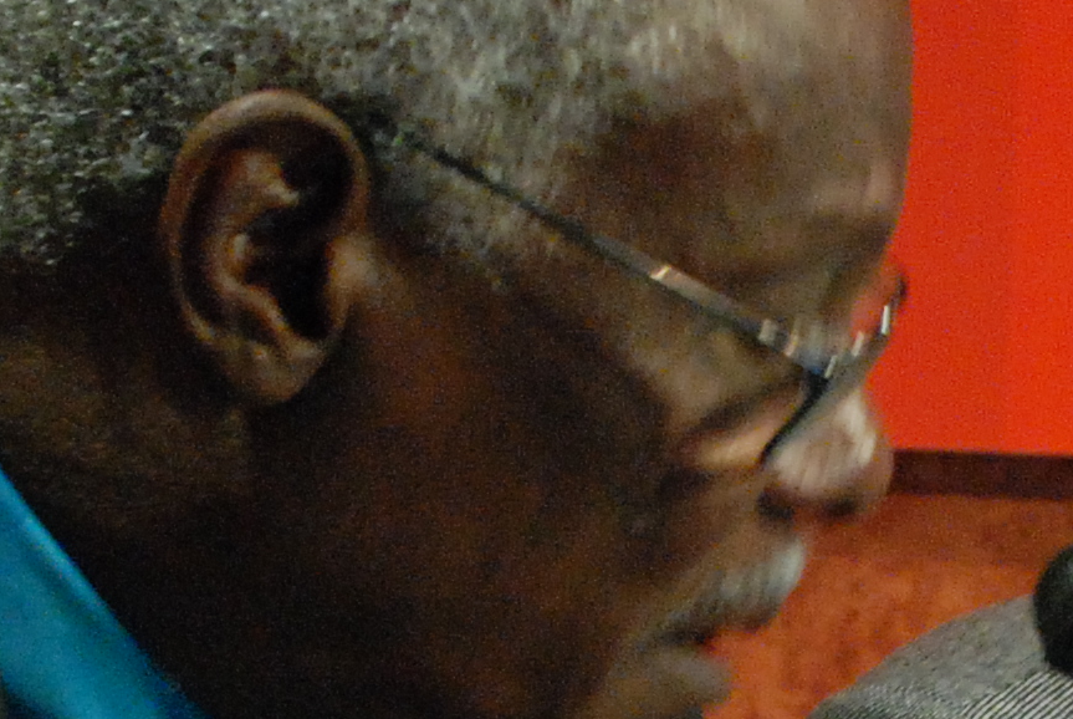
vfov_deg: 7.8
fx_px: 5223
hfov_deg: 11.7
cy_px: 715
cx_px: 933
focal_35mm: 175
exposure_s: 1/20
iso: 1250
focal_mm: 26
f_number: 3.8
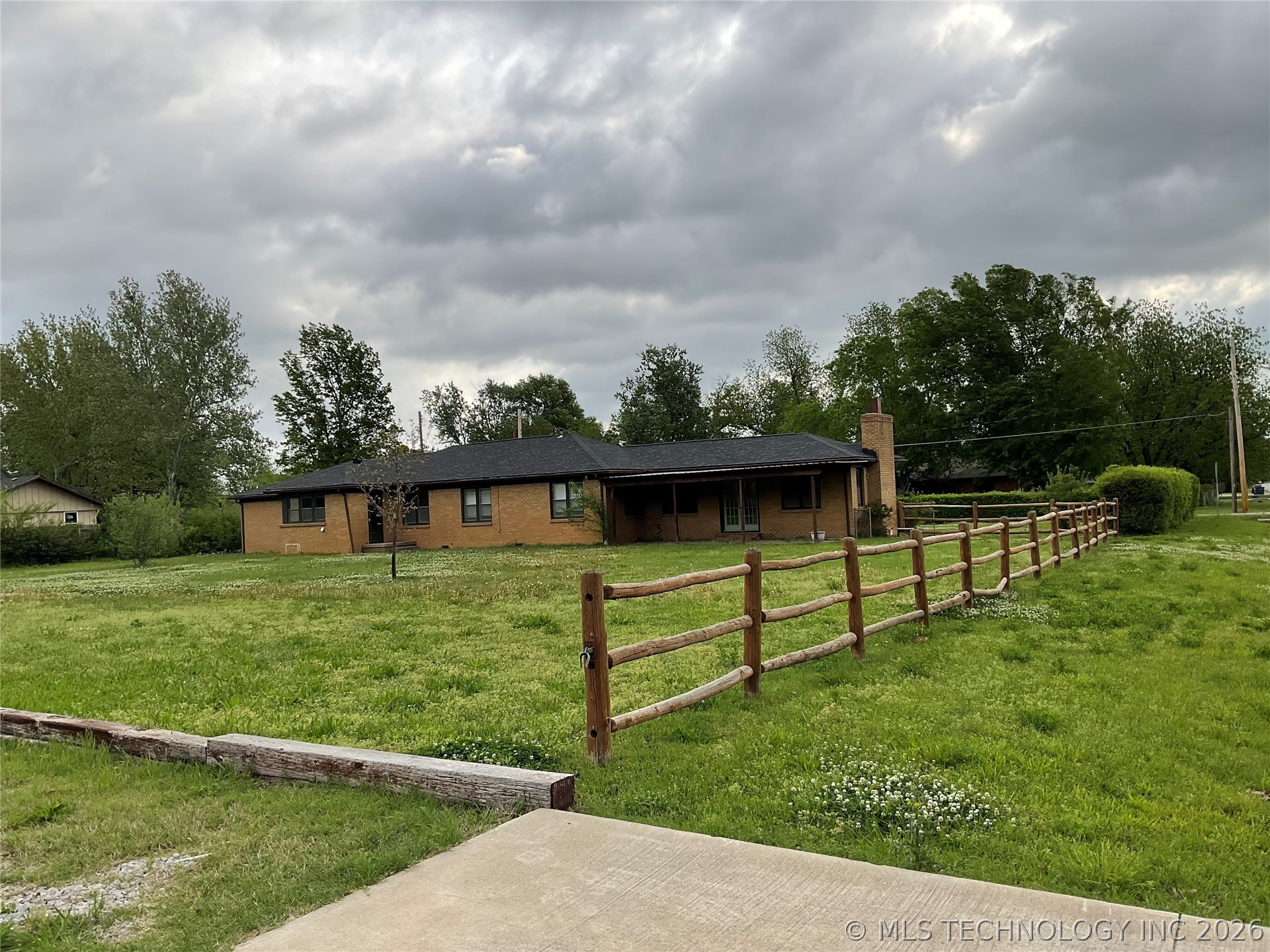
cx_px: 635
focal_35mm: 29
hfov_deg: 61.7
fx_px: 1064
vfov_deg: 48.2
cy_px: 476
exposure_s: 1/1786
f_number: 1.8
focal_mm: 3
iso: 16
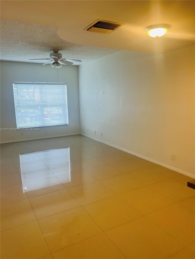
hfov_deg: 53.1
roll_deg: +1.9
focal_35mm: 26
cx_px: 98
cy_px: 130
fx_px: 195
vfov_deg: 67.3
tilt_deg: -8.1
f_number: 1.5
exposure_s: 1/120
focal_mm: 5.7
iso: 100
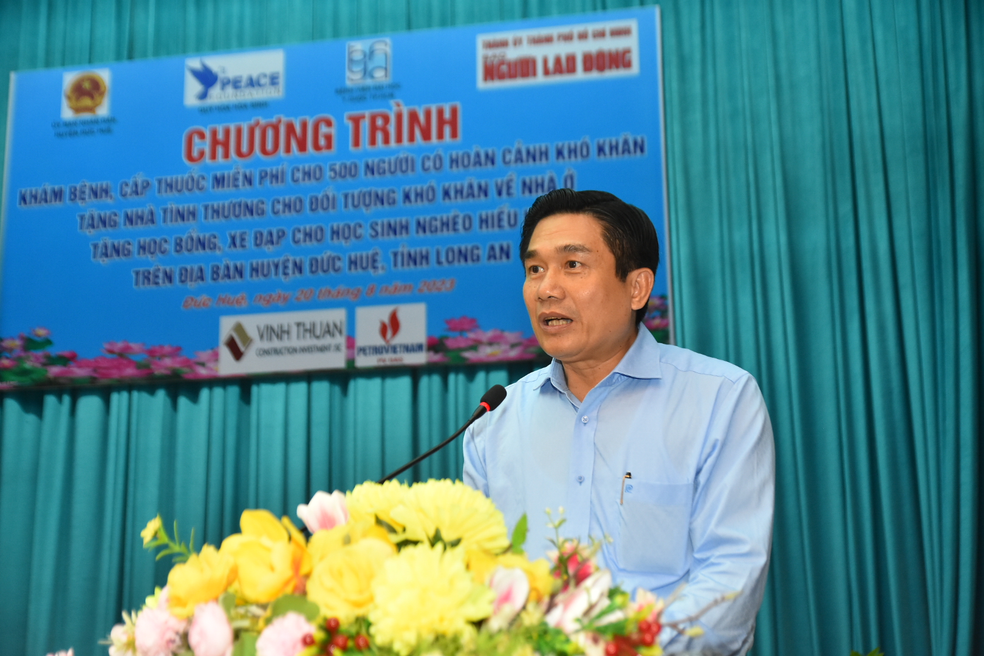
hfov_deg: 41.1
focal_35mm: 48
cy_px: 328
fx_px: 1312
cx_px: 492
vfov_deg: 28.1
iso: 2000
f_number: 2.8
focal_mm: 32
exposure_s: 1/250
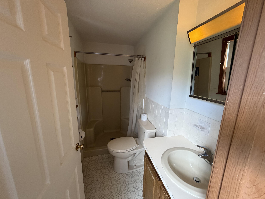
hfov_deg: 102.1
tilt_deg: -12.0
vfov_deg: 85.7
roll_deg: -1.1
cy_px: 100
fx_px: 107
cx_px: 132
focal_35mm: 14
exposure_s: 1/60
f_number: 2.2
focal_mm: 2.22
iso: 320
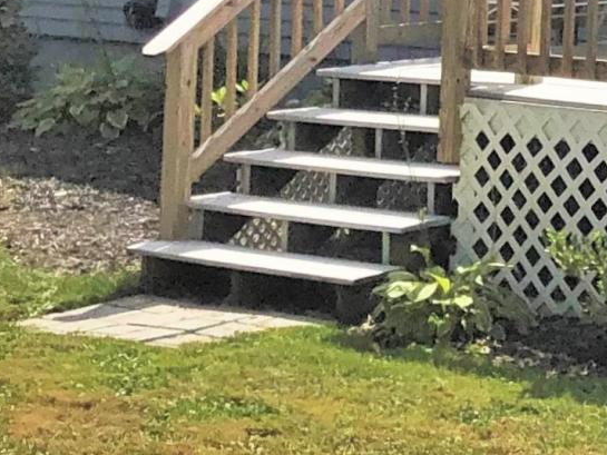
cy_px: -288
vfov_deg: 9.3
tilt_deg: +2.5
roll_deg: +0.4
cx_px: 1235
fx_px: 2701
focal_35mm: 154
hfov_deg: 11.5
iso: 20
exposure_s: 1/4808
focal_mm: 3.99
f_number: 1.8
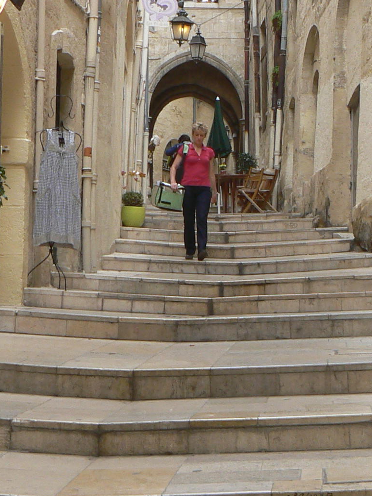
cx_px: 166
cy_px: 221
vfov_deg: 19.4
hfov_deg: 14.6
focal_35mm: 101
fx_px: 1447
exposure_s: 1/80
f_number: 4
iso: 80
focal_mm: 6.2
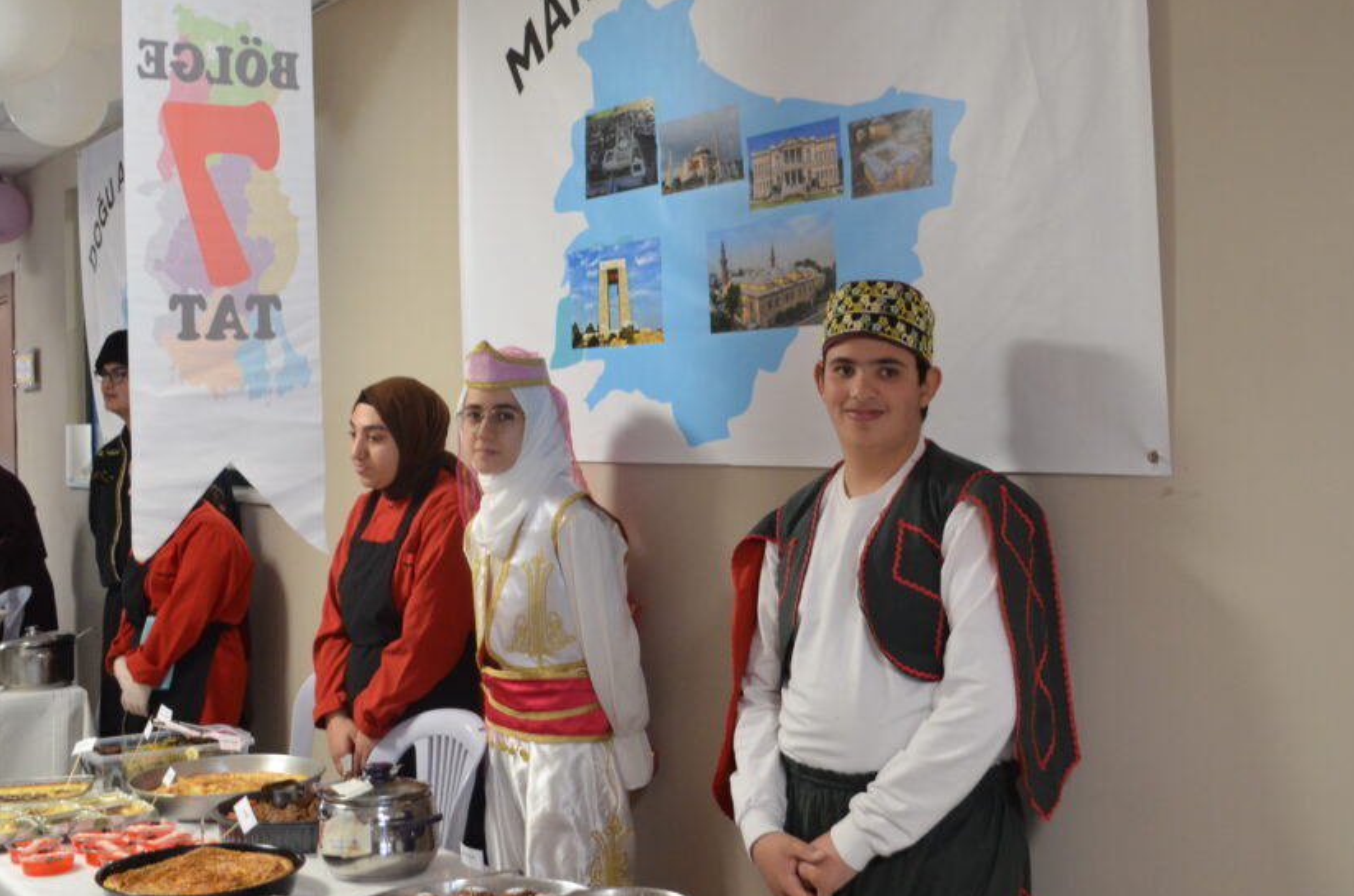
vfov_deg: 31.7
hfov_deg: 46.5
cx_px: 681
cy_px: 375
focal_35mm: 42
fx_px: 1576
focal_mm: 18
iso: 800
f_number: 3.5
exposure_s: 1/50
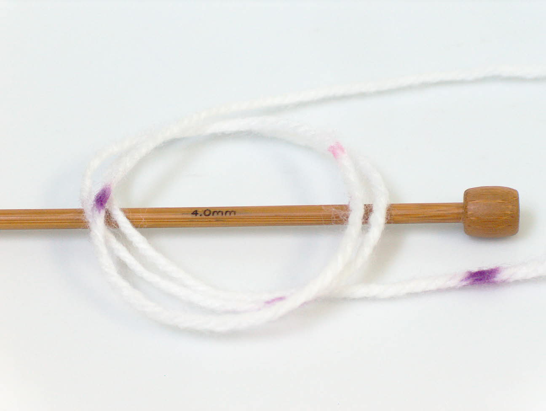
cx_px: 273
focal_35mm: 136
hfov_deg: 14.5
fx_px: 2148
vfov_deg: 10.9
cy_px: 206
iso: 200
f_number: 3
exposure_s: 1/38.9
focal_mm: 27.85
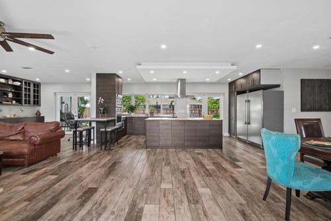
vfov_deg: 73.7
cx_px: 166
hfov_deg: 96.8
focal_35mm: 16
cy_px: 110
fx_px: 147
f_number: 8
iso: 250
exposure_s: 1/30
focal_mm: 16
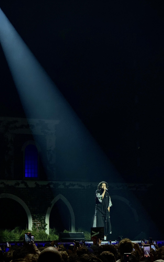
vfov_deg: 16.3
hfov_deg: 10.2
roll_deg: +0.8
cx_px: 83
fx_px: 916
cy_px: 131
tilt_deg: +6.7
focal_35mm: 128
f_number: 2.8
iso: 200
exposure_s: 1/100
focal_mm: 15.66
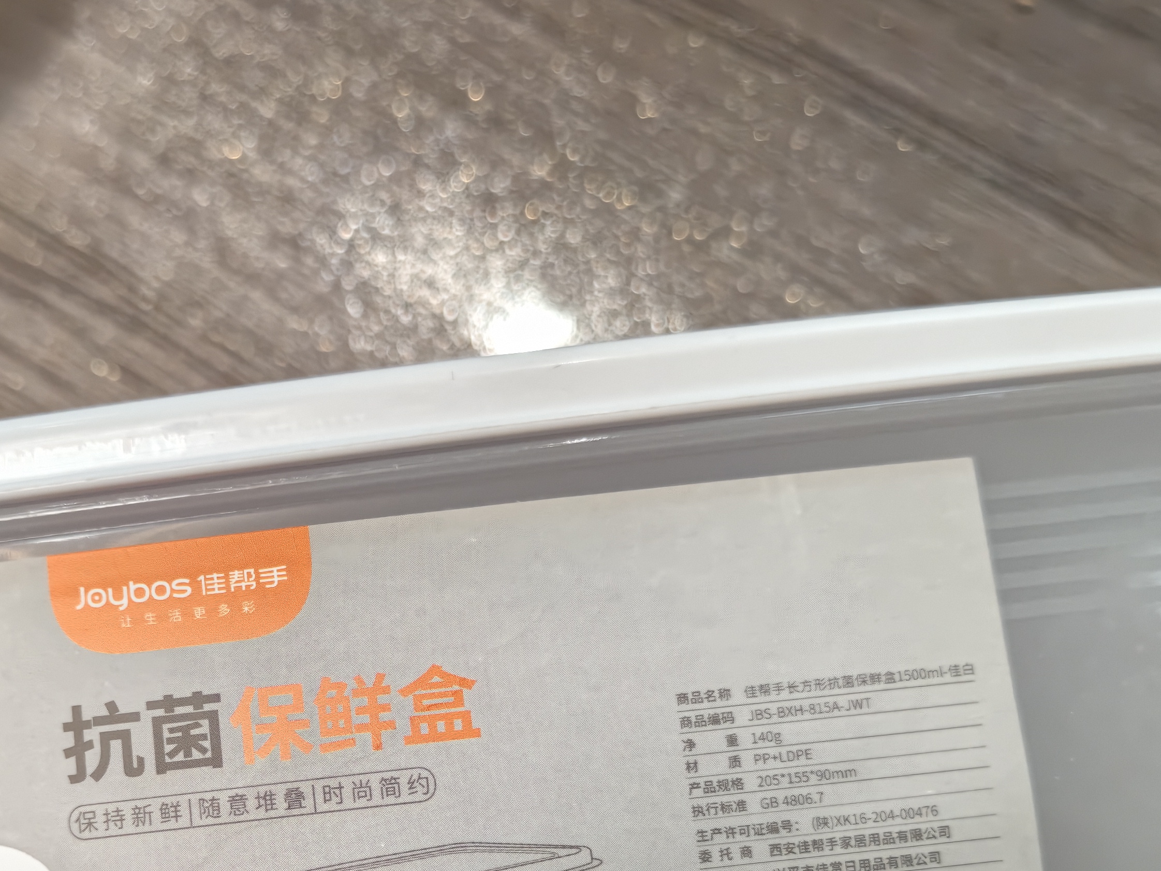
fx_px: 1409
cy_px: 720
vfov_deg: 33.2
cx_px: 398
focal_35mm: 42
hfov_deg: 44.2
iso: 687
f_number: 1.88
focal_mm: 5.56
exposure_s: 1/400
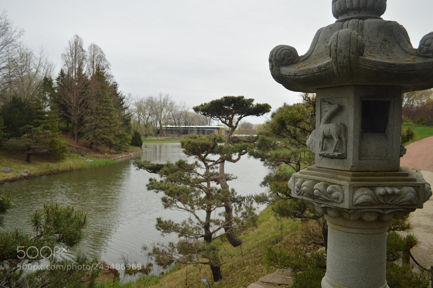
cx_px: 216
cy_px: 144
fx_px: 324
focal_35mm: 27
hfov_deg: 67.4
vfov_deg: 47.9
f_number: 3.5
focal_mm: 18
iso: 400
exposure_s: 1/1600
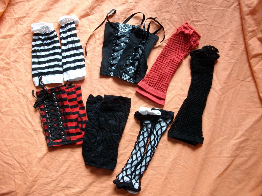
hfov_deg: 56.8
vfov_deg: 44.2
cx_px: 131
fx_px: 242
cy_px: 98
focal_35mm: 32
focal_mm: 5.7
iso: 135
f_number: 2.9
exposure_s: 1/40
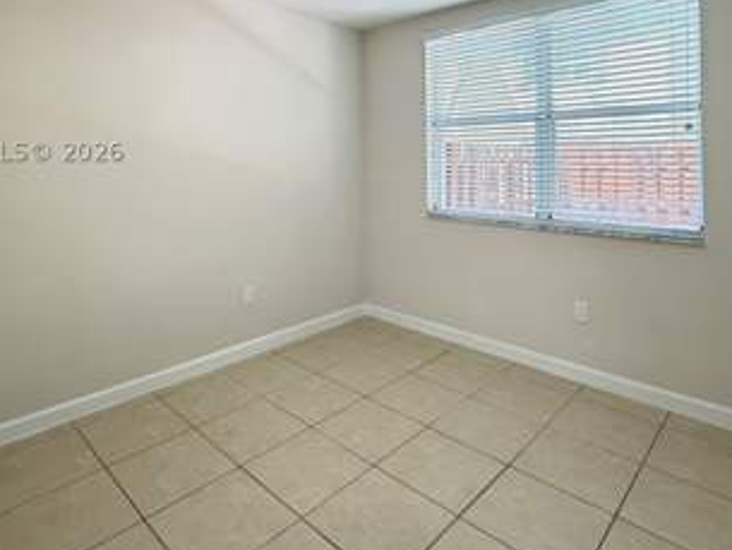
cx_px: 343
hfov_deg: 76.3
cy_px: 151
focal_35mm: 22
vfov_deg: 58.6
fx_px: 465
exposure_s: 1/120
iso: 320
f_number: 2.2
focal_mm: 2.22
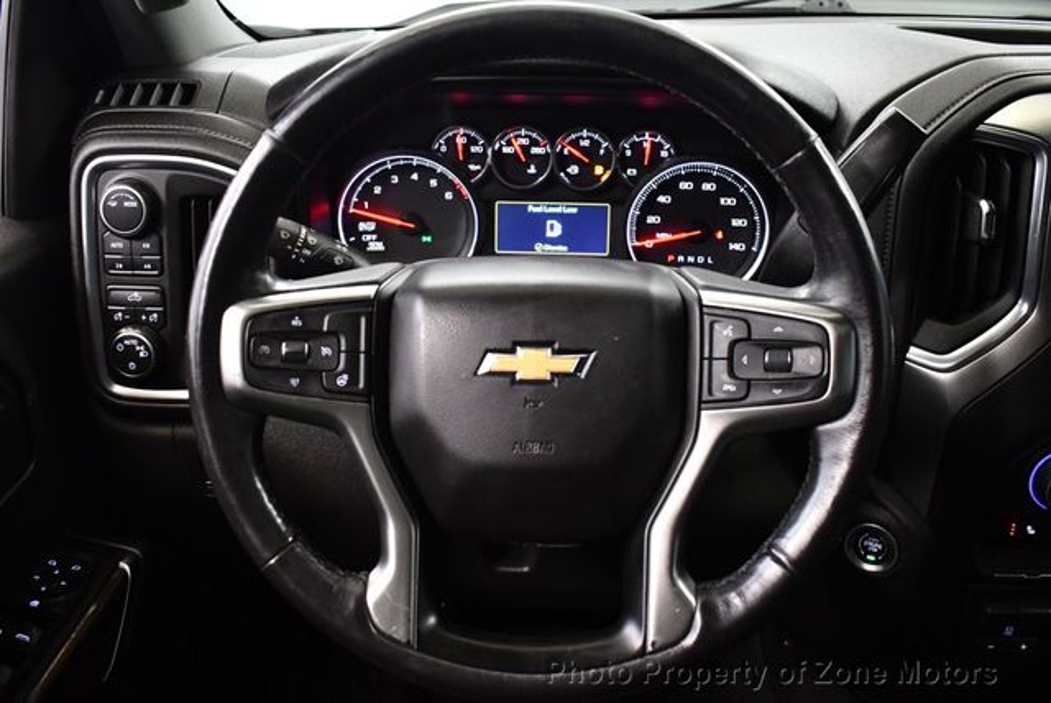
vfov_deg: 36.9
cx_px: 526
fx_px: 1052
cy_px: 352
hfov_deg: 53.1
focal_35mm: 36
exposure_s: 1/80
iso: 3200
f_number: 3.5
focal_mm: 18
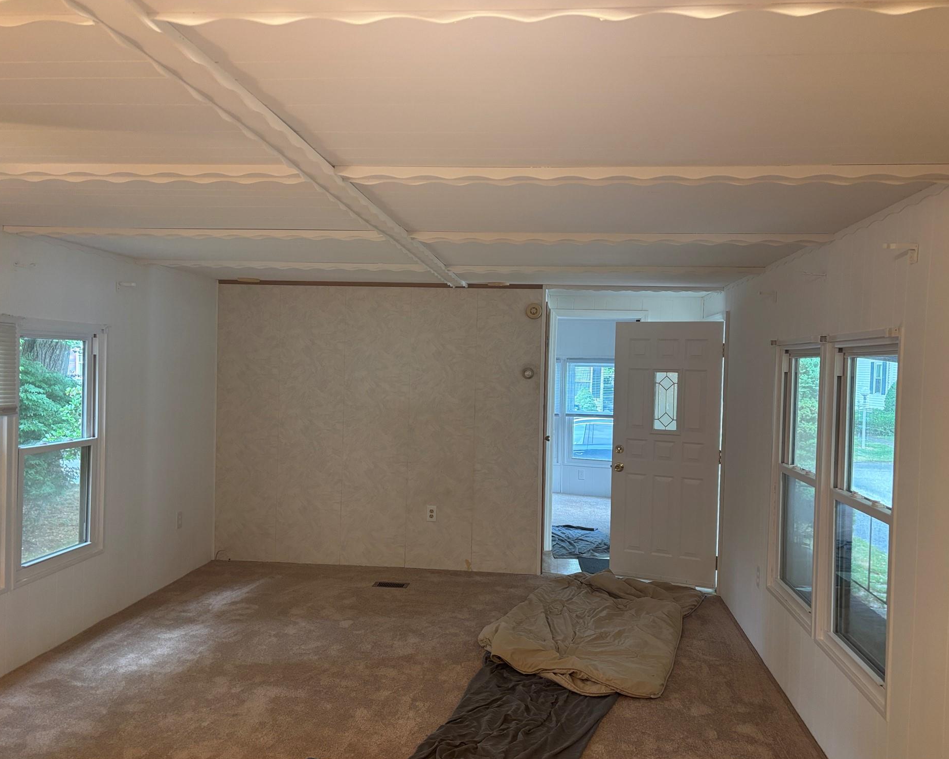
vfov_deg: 51.5
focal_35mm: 28
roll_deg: -2.5
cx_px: 468
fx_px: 786
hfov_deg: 62.2
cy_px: 387
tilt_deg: -1.6
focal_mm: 5.96
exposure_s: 1/60
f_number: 1.6
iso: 100
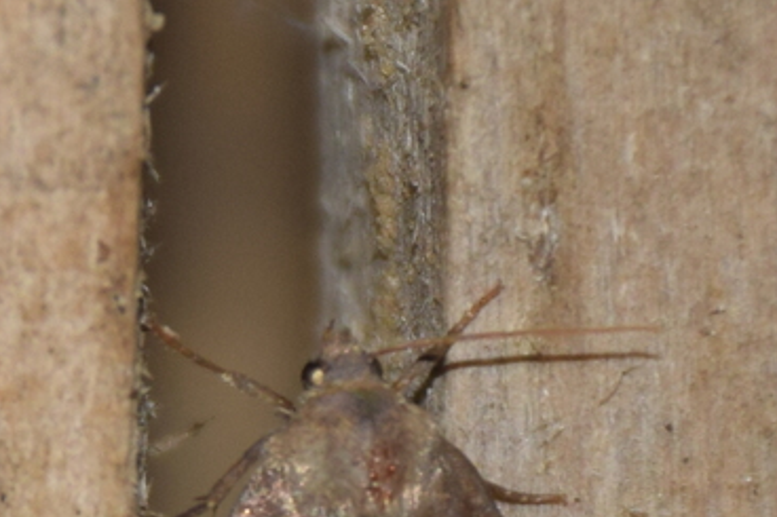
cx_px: 282
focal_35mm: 548
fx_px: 11822
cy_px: 620
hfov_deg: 3.8
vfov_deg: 2.5
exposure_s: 1/60
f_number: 7.1
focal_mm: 140
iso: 320
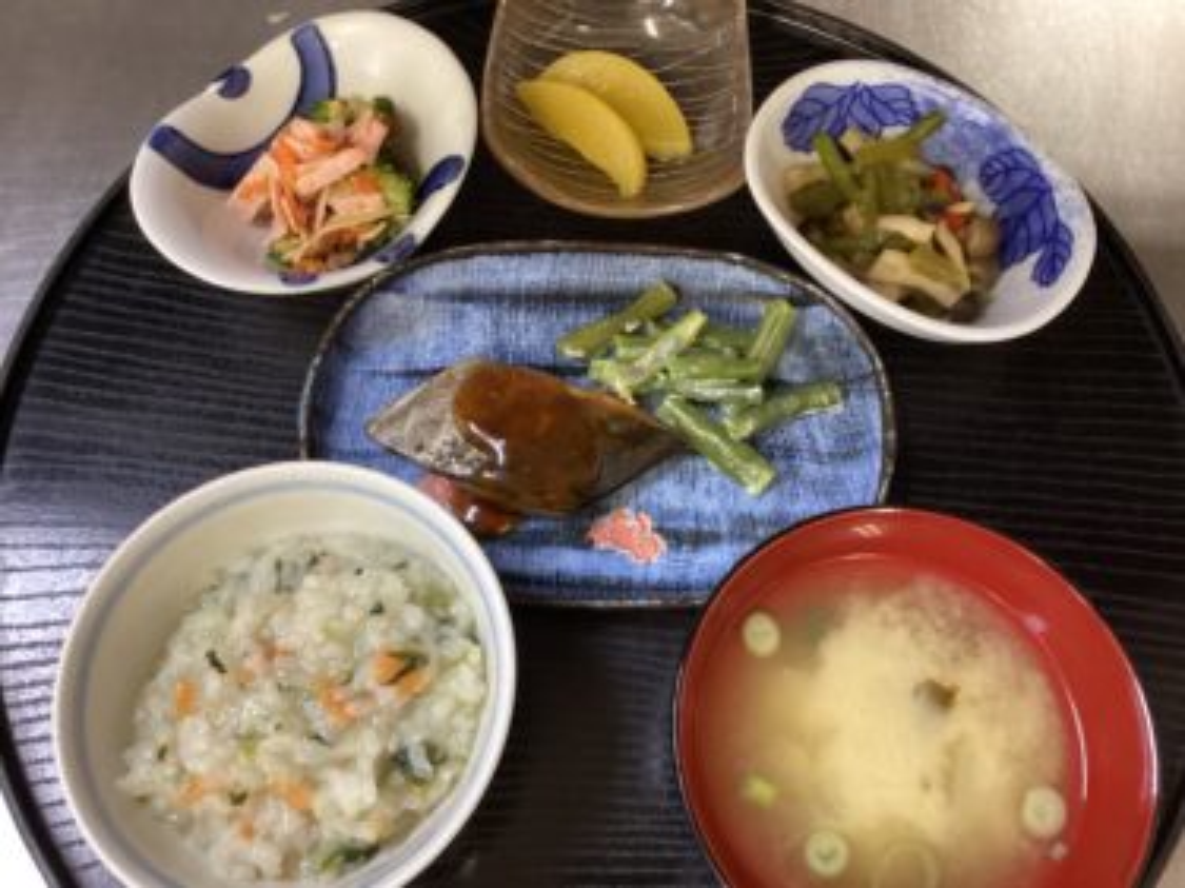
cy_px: 444
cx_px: 592
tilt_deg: -69.7
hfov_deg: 58.4
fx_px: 1061
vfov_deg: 45.4
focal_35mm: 31
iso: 320
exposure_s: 1/60
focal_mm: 3.3
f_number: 2.4
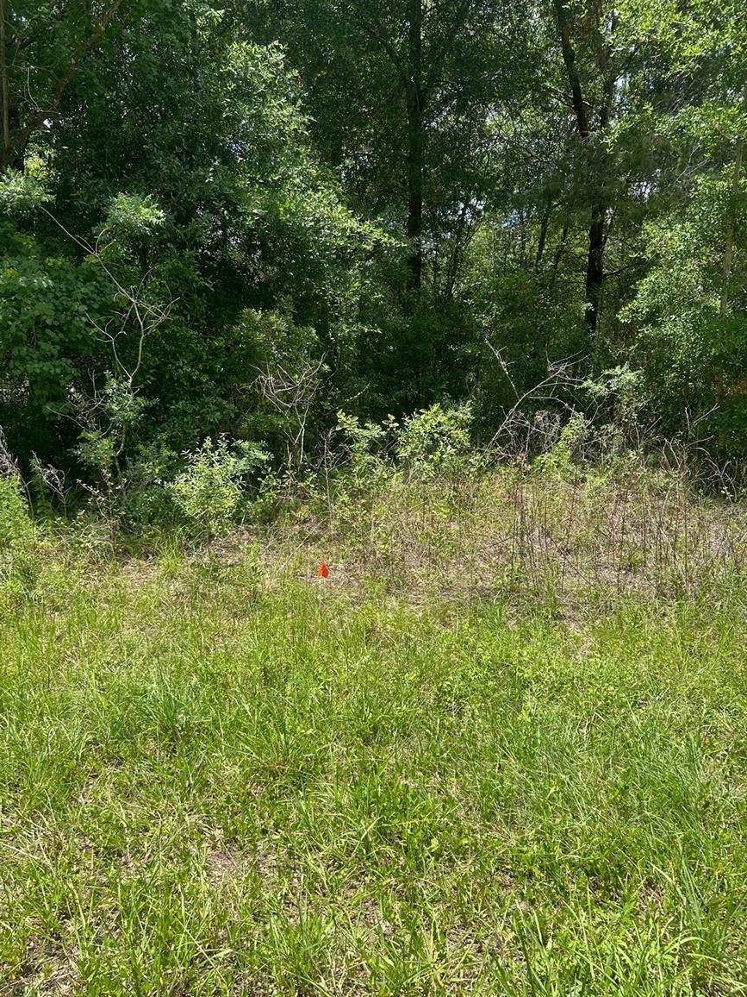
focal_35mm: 27
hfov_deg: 51.4
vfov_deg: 65.3
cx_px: 368
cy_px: 511
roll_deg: +0.8
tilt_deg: -12.9
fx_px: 777
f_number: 1.5
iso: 50
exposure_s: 1/1431
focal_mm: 5.7
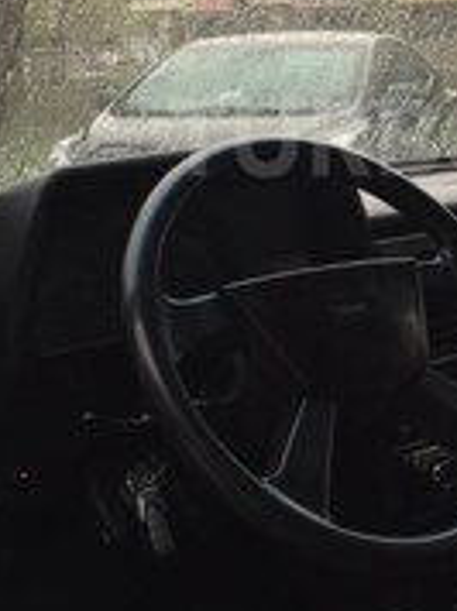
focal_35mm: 81
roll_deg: +3.6
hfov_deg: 17.8
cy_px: 137
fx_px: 1429
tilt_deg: -4.6
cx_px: 433
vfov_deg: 23.8
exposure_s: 1/100
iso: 32
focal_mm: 4.15
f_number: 2.2
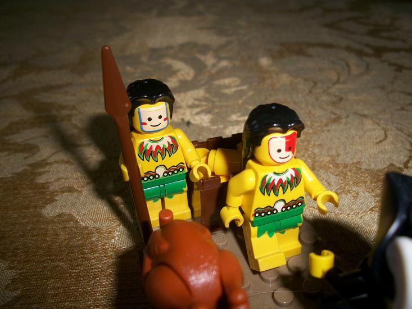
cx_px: 206
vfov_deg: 40.7
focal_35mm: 35
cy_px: 154
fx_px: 417
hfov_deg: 52.6
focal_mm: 6.3
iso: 80
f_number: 3.1
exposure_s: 1/30
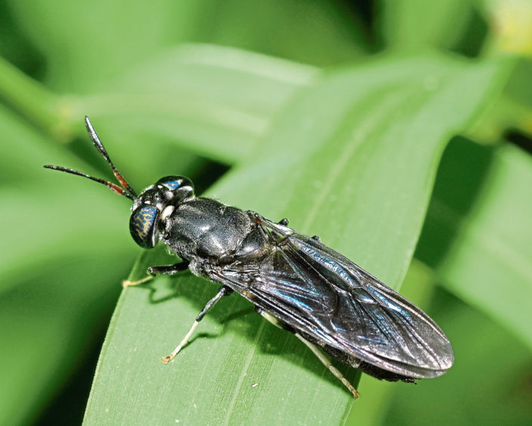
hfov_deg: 10.8
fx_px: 2812
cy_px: 213
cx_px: 303
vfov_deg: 8.7
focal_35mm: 179
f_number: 25
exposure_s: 1/250
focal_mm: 105
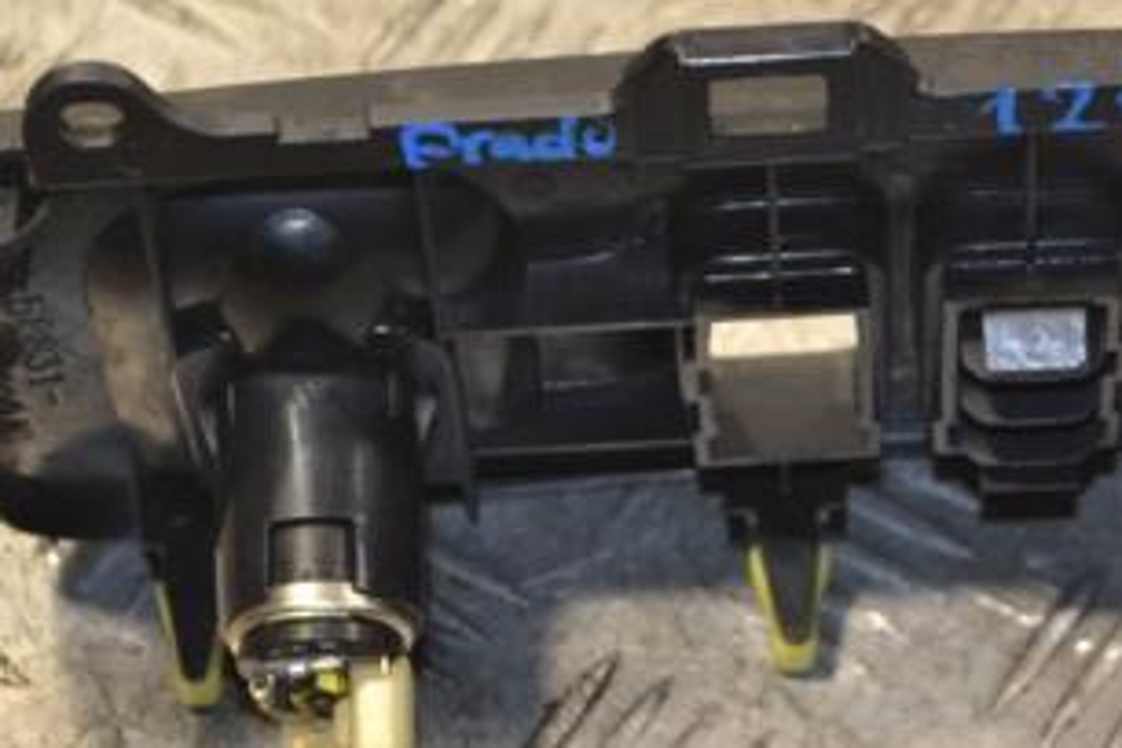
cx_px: 836
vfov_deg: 8.5
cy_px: 381
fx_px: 5048
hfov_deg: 12.6
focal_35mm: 162
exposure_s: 1/60
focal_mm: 55
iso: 560
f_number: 5.6
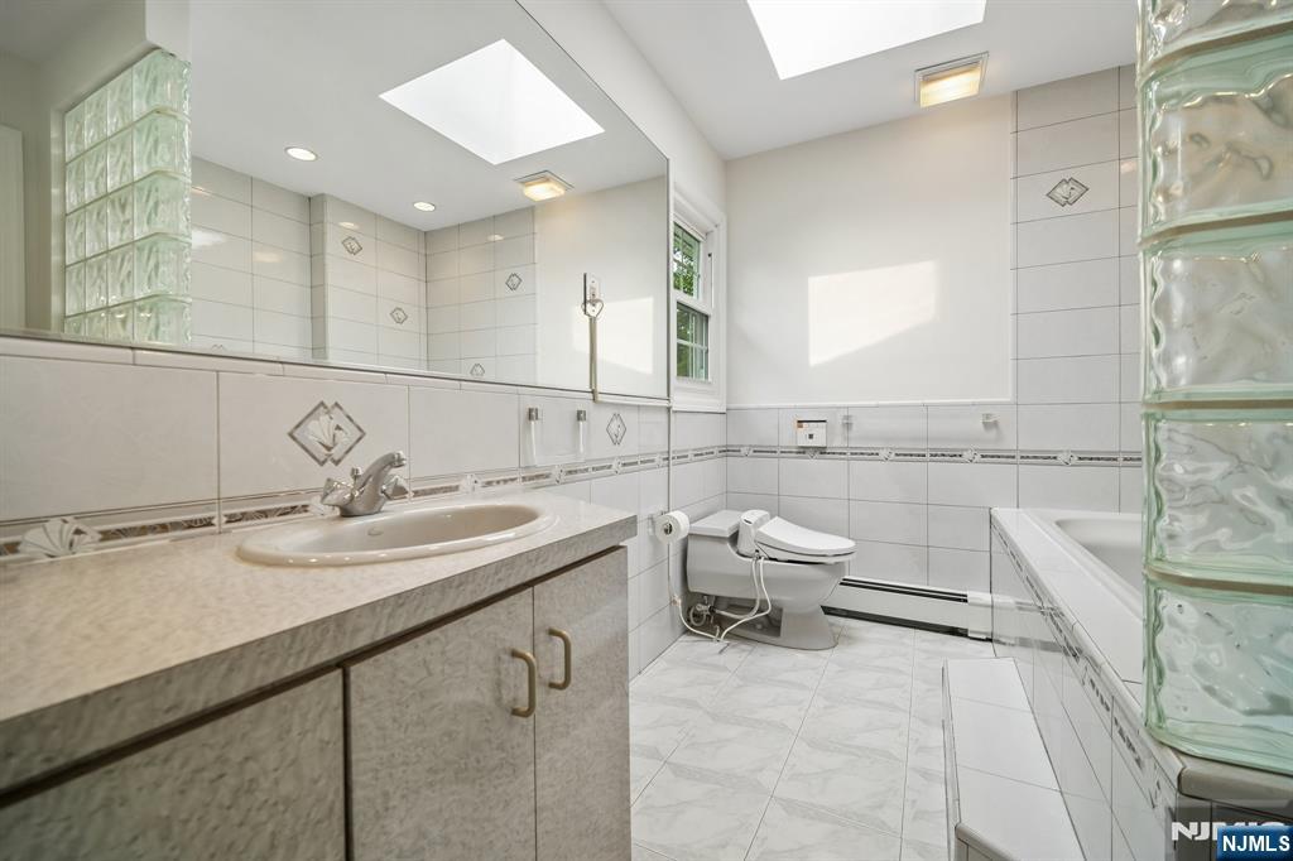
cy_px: 430
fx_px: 862
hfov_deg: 73.8
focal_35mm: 24
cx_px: 646
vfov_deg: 53.1
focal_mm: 24
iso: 640
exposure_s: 1/160
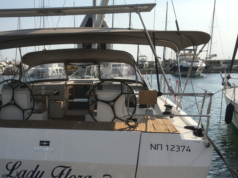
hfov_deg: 43.8
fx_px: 289
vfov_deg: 34.1
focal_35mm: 42
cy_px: 117
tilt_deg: -11.8
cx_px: 68
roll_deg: +1.6
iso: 25
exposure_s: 1/2404
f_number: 2.2
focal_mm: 4.15
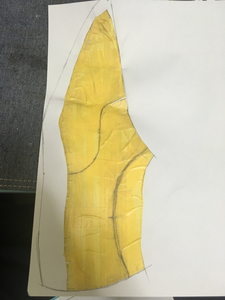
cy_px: 150
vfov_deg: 61.7
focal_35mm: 29
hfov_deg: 48.2
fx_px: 251
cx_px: 112
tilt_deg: -73.5
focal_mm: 4.15
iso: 100
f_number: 2.2
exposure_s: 1/33
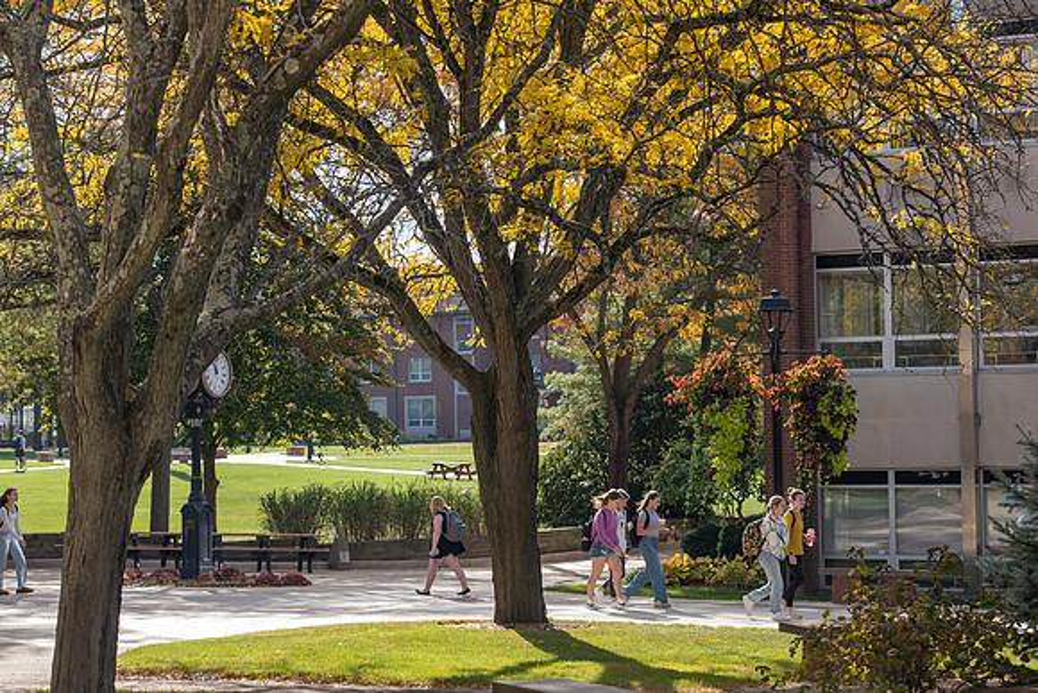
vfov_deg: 15.2
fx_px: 2595
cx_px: 519
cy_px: 346
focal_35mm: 90
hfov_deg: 22.6
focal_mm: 90
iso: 200
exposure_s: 1/400
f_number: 5.6
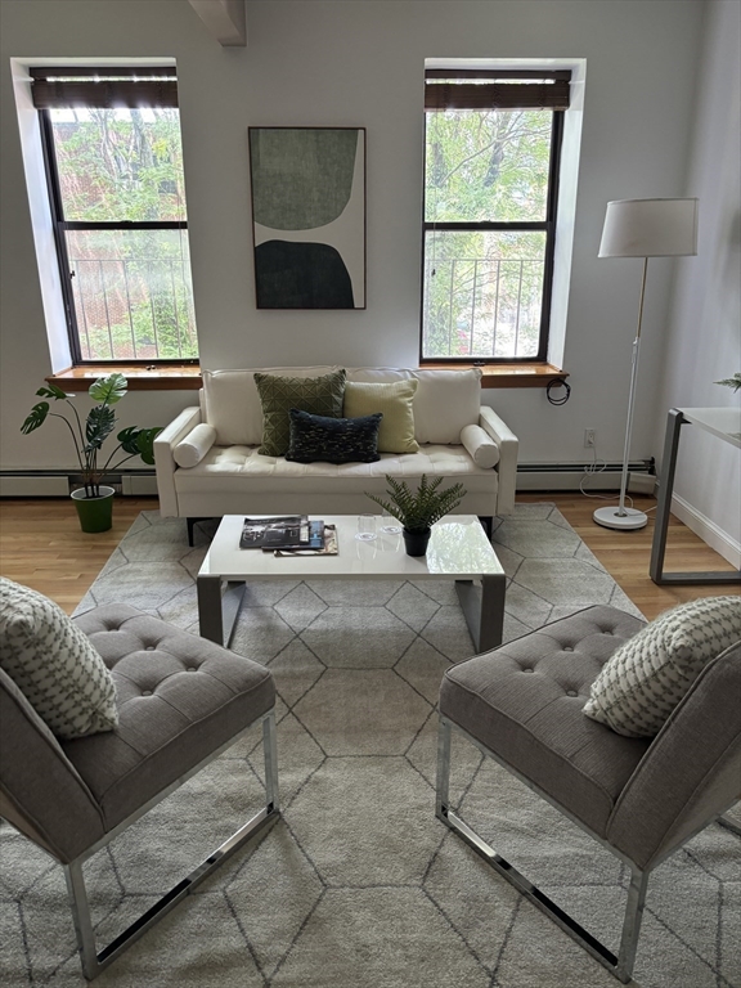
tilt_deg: -17.7
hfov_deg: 53.1
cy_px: 494
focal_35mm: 26
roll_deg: -0.5
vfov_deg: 67.3
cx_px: 370
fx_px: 742
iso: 160
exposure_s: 1/60
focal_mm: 5.96
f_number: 1.6
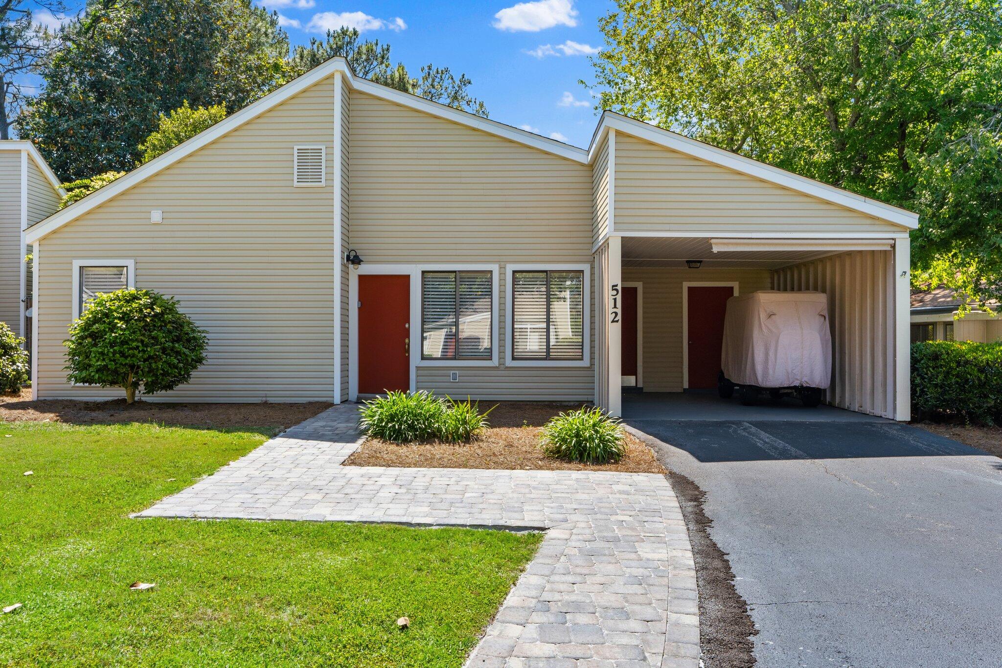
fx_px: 807
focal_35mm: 29
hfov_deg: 63.7
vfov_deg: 45.0
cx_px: 501
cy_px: 334
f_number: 13
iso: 640
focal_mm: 29
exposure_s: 1/400
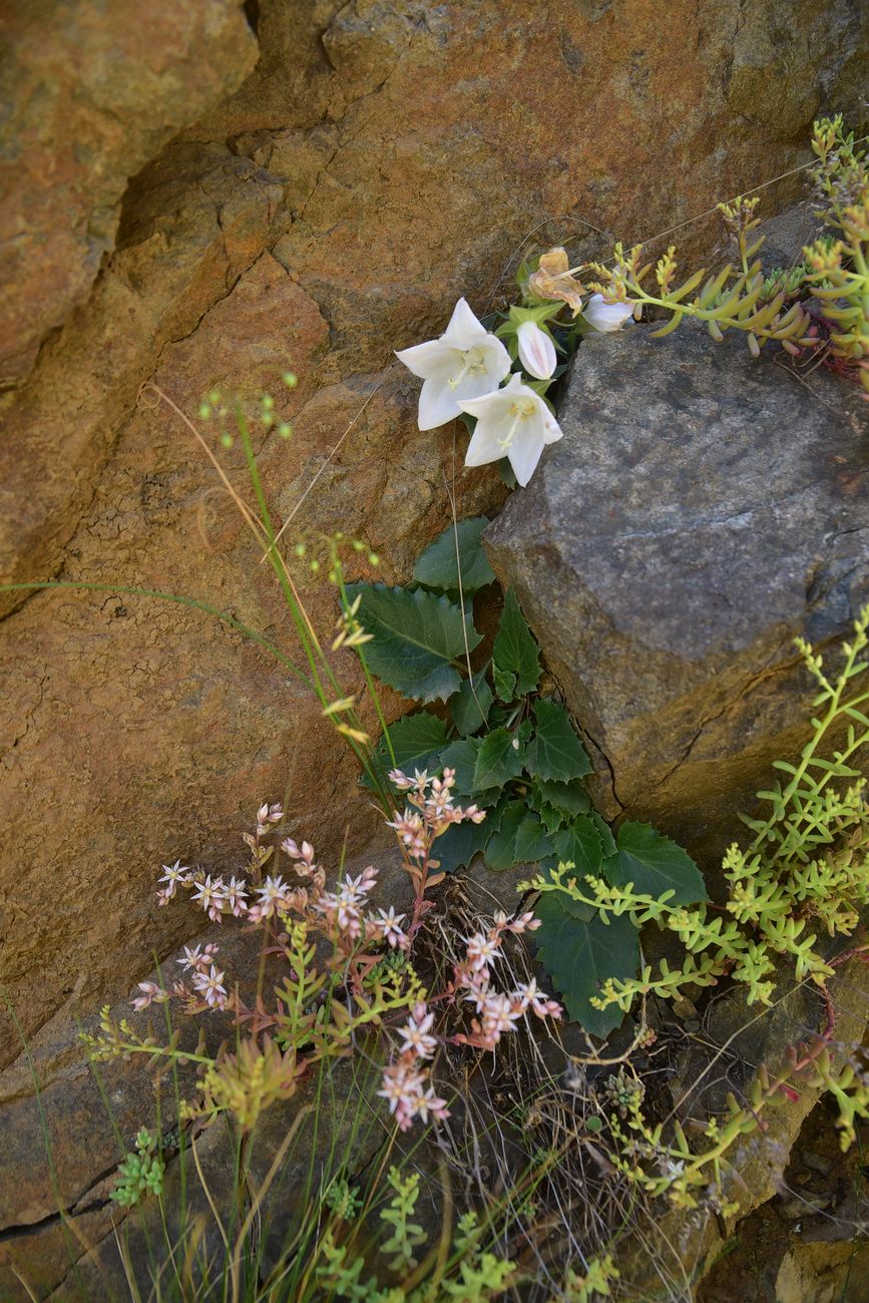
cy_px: 652
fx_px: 1810
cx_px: 434
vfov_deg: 39.6
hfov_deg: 27.0
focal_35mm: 50
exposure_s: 1/100
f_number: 6.3
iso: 160
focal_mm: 50
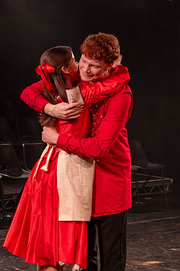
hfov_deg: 11.2
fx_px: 916
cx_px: 70
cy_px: 136
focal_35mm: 122
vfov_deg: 16.8
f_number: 5
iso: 1250
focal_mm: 70
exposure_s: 1/60
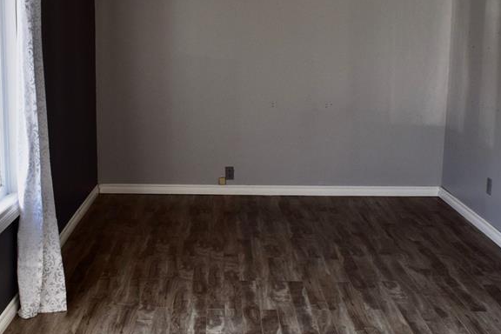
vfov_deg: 28.0
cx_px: 172
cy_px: 126
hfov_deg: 40.7
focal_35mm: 48
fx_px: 668
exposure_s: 1/125
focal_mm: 18
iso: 400
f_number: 9
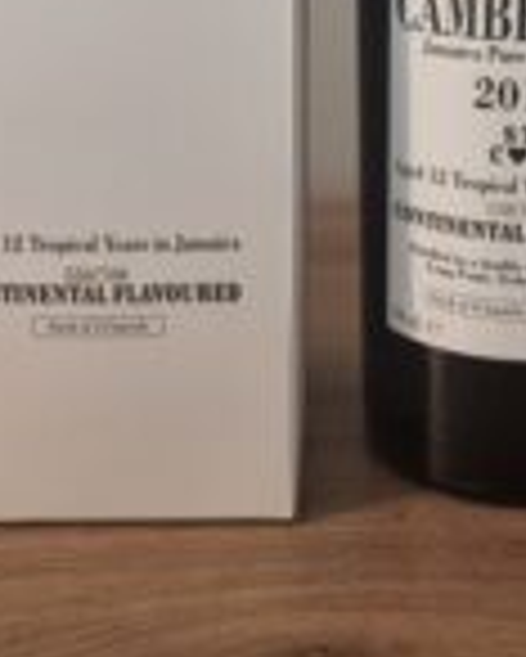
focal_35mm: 64
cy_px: -99
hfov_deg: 23.8
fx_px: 1244
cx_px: 355
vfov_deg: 26.7
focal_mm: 6.7
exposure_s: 1/25
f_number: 1.8
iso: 500
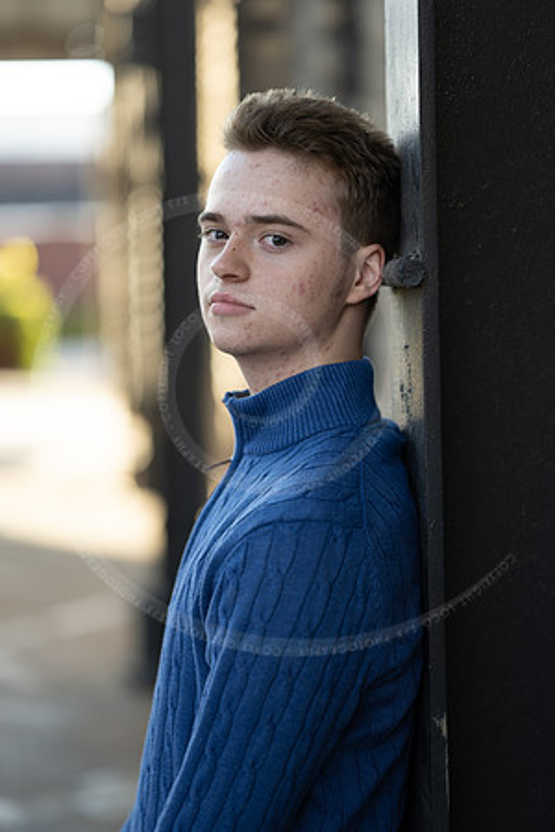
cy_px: 416
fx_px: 1965
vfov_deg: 23.9
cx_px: 278
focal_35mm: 85
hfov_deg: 16.1
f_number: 1.8
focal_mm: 85
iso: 100
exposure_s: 1/250
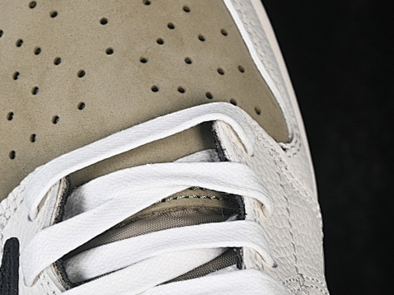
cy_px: 117
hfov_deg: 12.1
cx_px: 113
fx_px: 1854
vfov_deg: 9.1
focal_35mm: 163
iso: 160
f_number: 7.1
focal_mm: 50
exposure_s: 1/80
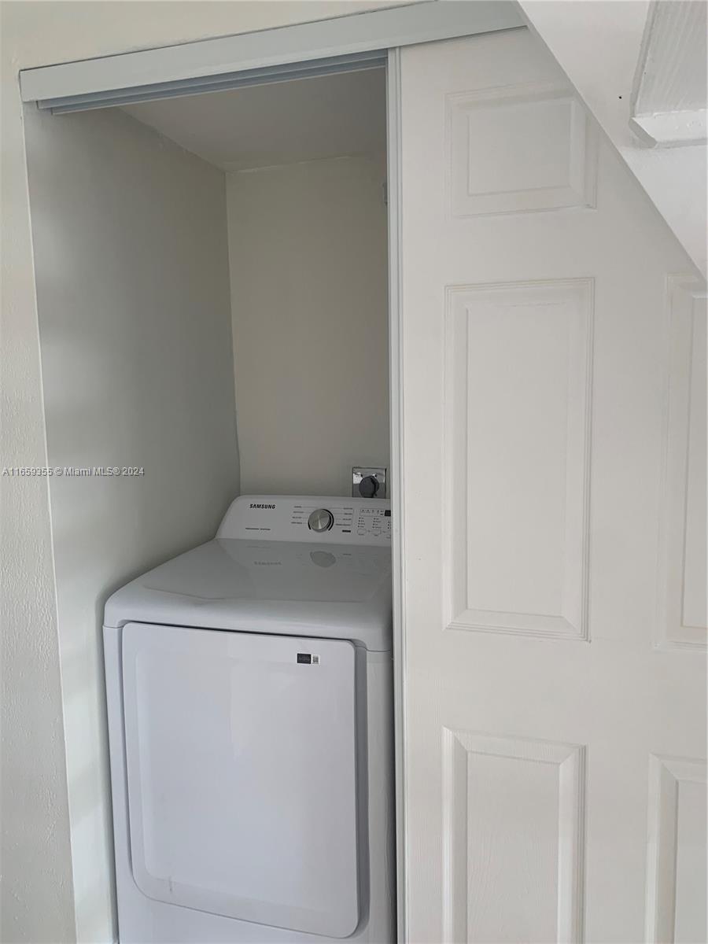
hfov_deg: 53.1
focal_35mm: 26
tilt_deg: -6.9
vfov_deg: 67.3
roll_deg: +0.7
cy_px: 472
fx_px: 709
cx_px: 354
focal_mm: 4.25
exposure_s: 1/65
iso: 100
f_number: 1.8
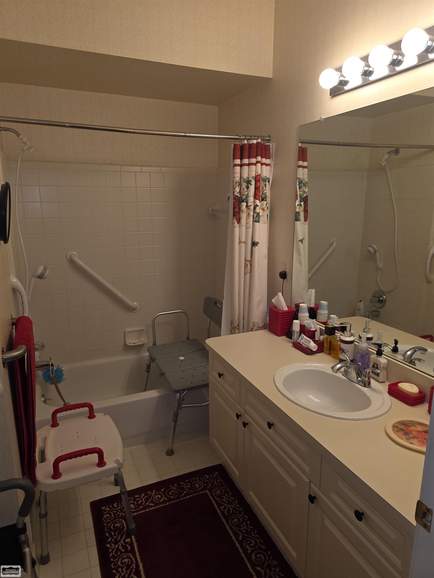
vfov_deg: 73.9
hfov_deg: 58.9
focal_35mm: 23
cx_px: 217
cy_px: 289
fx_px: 384
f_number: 1.7
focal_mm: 6.3
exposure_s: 1/60
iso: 25
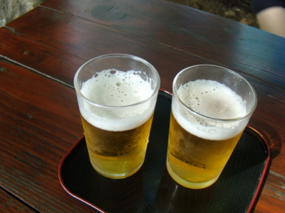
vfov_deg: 39.7
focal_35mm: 36
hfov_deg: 51.4
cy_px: 106
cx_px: 142
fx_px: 296
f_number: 3.6
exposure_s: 1/60
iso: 250
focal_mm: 6.4
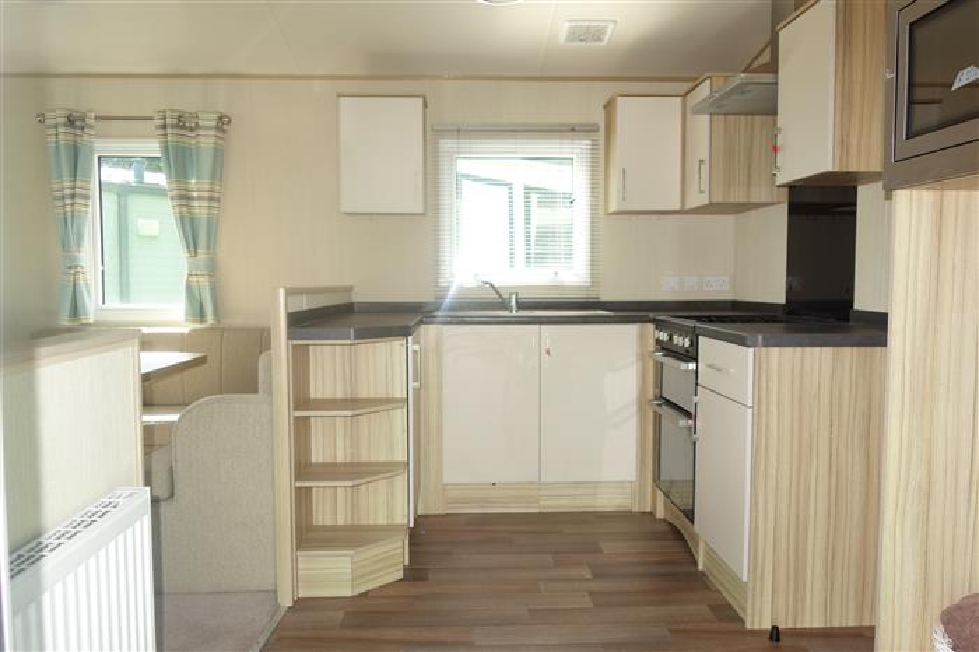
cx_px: 490
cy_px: 326
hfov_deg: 65.5
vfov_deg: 46.4
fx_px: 761
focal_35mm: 28
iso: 200
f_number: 2.8
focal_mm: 10.4
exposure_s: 1/250
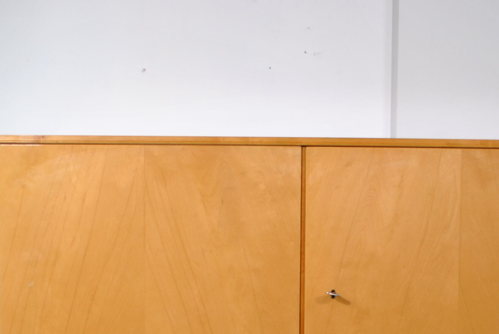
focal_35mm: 76
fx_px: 1055
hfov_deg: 26.6
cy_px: 376
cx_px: 285
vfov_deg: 17.3
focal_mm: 22
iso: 200
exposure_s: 1/50
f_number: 4.5
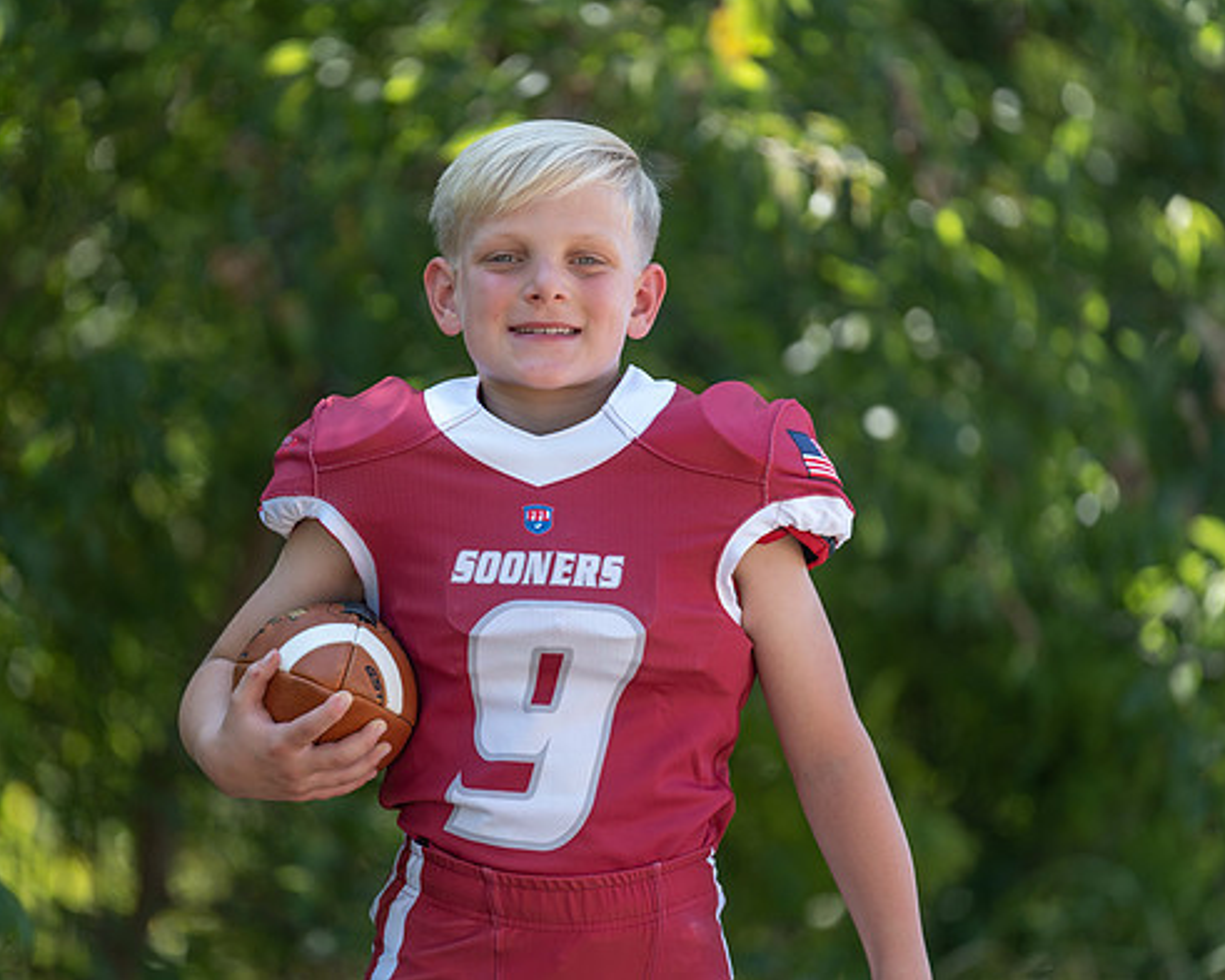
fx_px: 7252
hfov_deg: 9.7
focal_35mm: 200
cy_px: 474
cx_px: 518
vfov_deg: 7.7
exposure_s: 1/320
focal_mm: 171
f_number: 2.8
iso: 80
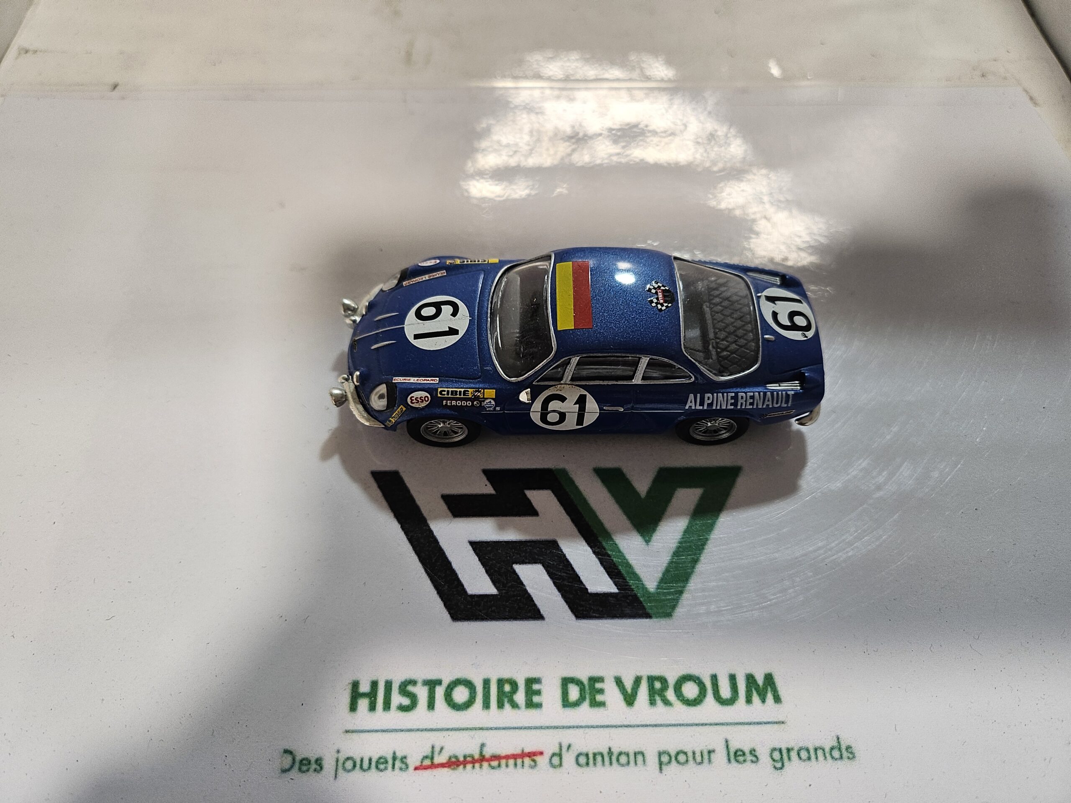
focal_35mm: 24
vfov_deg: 56.8
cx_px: 536
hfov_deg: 71.6
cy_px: 402
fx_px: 743
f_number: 1.8
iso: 125
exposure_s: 1/100
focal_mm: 5
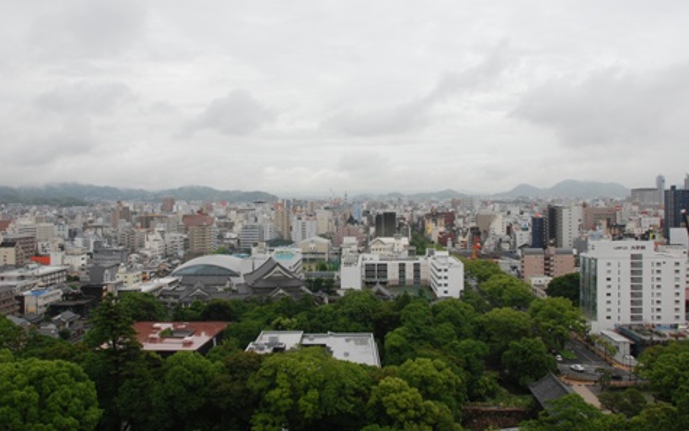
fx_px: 582
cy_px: 201
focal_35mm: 31
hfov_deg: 61.2
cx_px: 342
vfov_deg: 40.6
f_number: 7.1
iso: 320
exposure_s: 1/400
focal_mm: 20
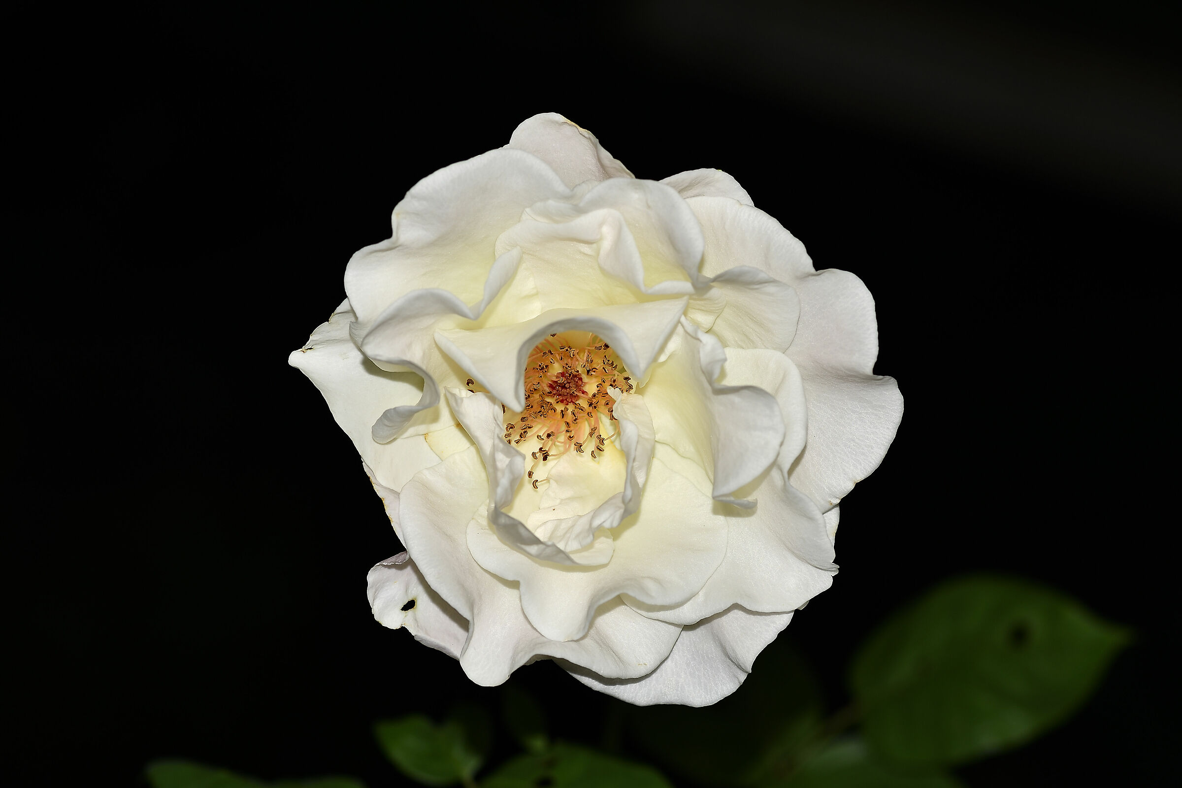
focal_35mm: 150
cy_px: 394
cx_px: 591
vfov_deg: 9.1
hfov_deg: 13.7
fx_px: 4925
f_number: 8
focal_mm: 100
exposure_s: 1/320
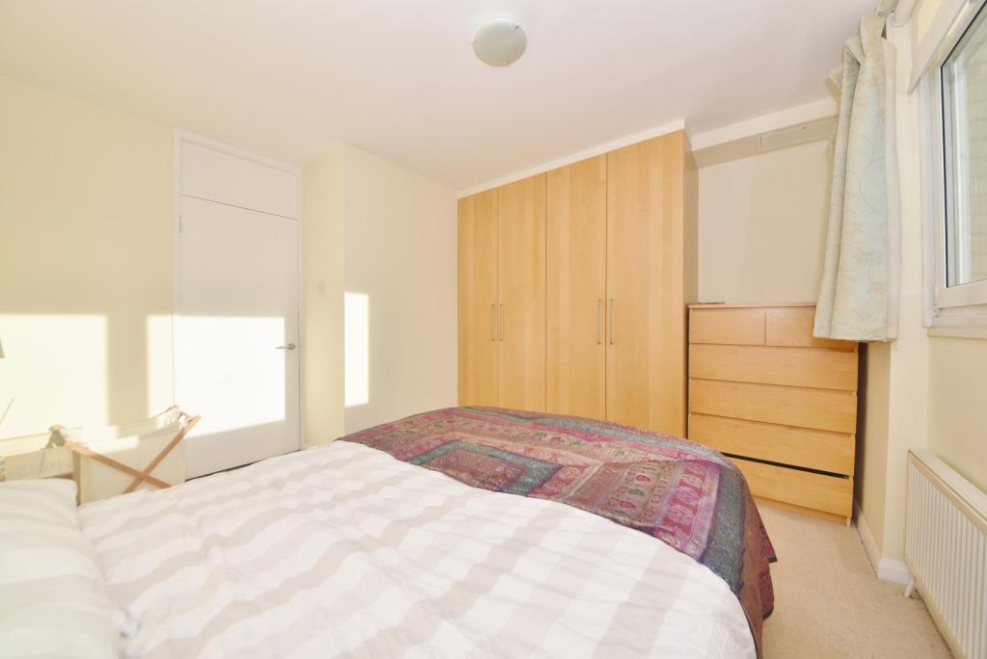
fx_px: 329
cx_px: 494
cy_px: 330
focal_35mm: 12
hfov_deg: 112.6
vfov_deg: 90.1
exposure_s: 1/160
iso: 100
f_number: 6.3
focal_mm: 12
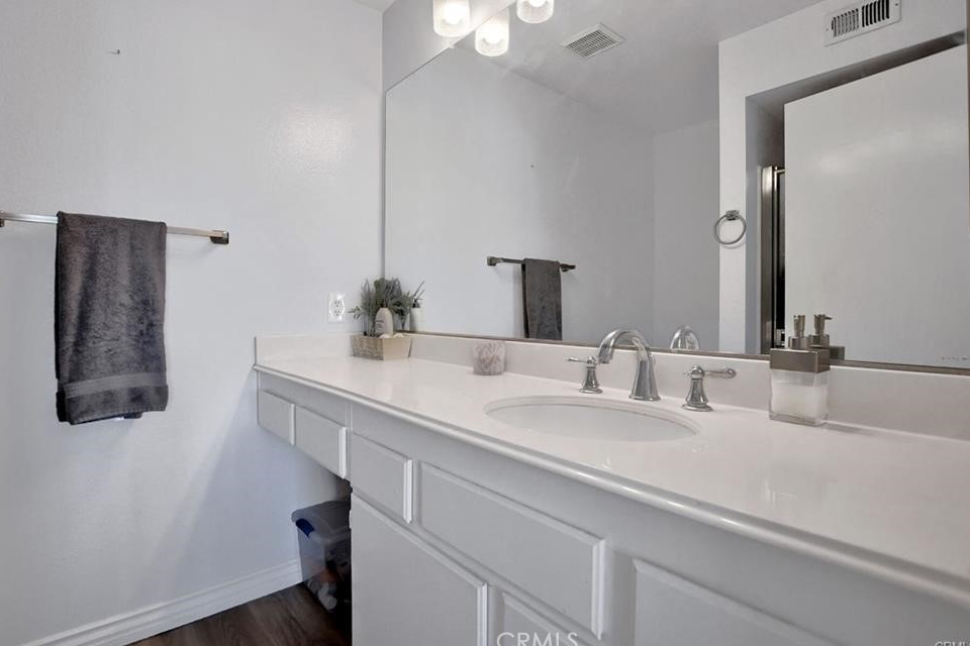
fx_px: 431
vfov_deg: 73.7
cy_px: 312
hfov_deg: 96.7
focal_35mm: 16
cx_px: 466
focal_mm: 10
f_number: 5.6
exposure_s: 1/125
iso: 1250
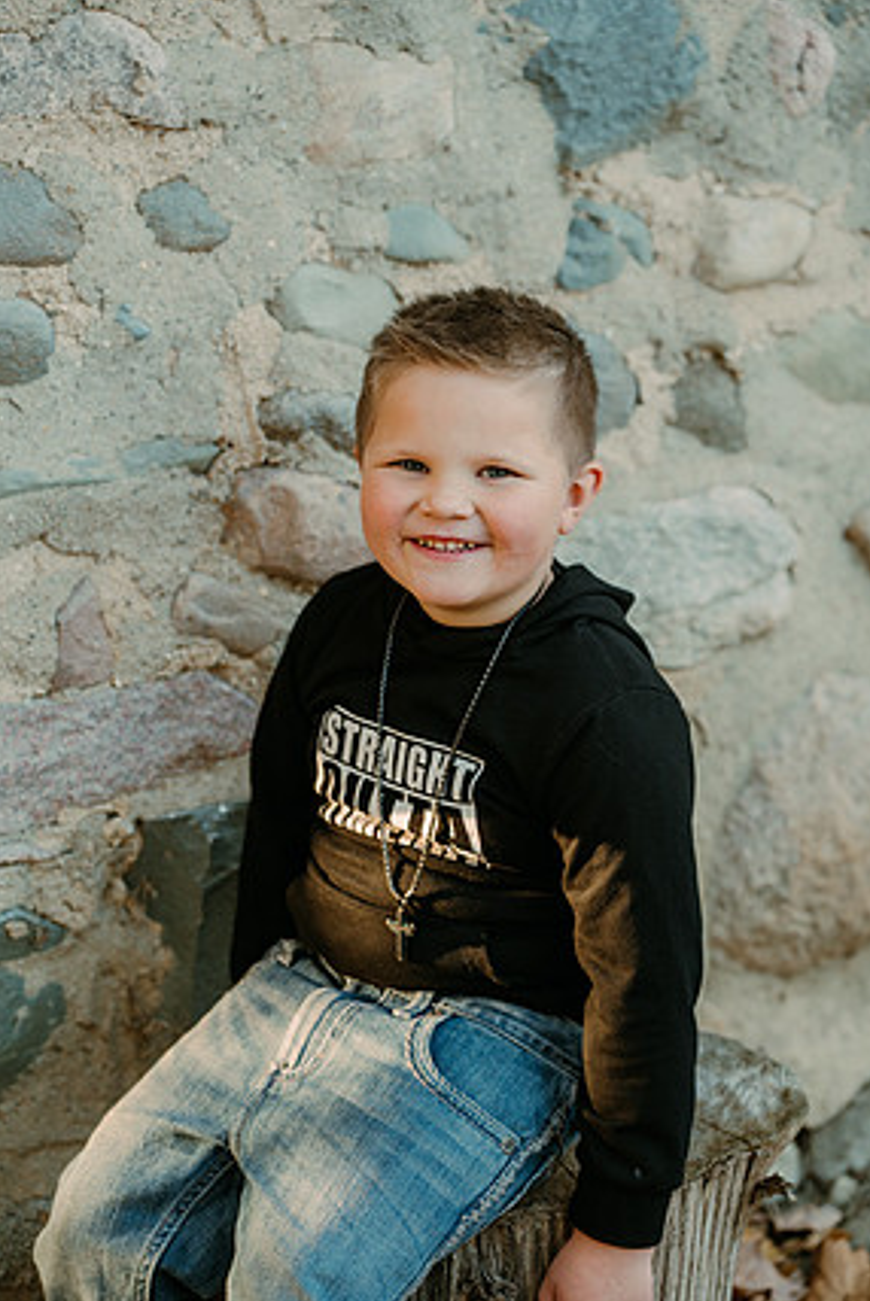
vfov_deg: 24.5
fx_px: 3004
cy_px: 647
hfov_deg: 16.5
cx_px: 426
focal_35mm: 83
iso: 320
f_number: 2.8
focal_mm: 79
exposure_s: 1/320
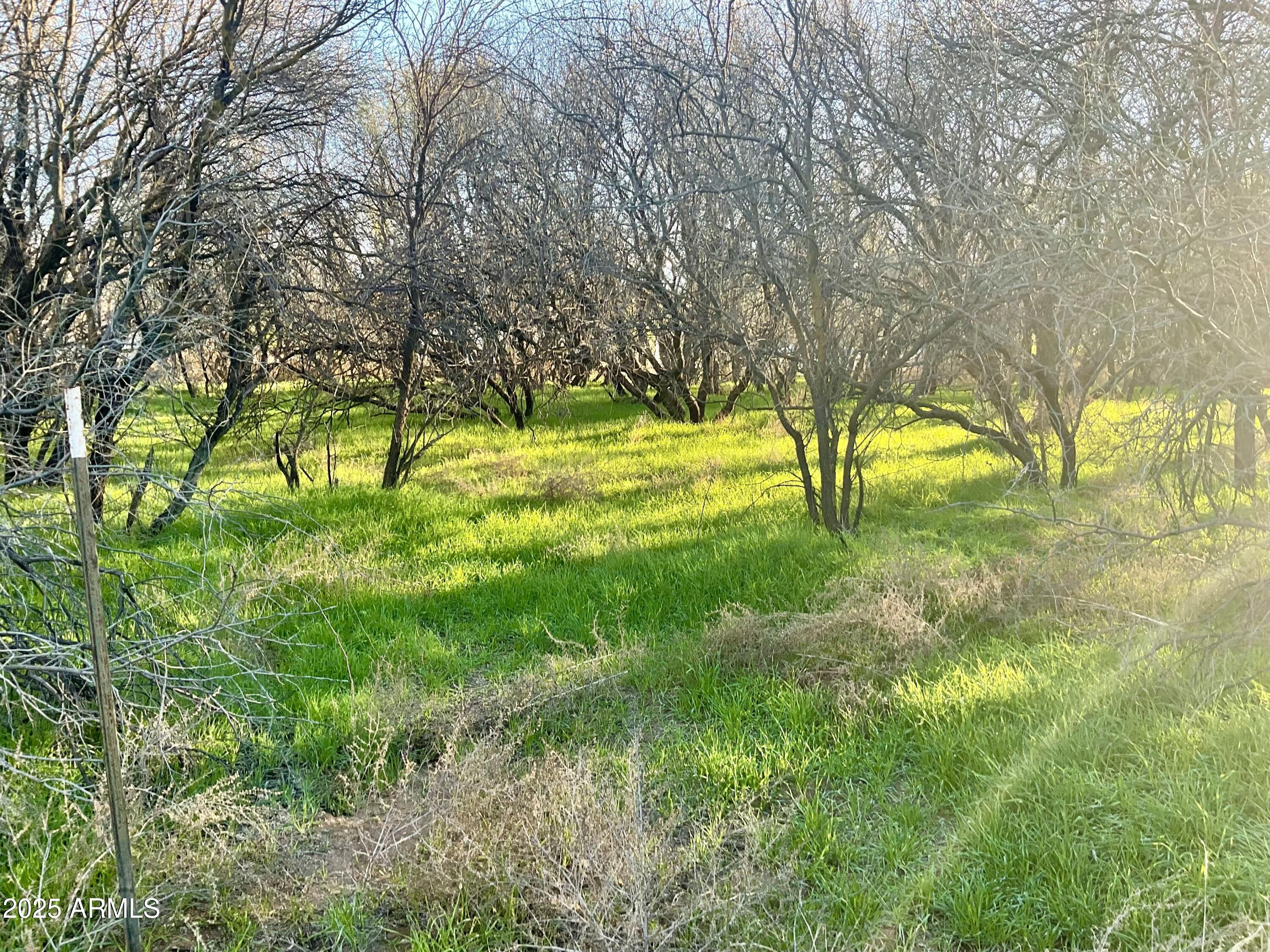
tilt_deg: -6.6
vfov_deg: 48.2
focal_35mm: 29
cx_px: 635
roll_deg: +1.2
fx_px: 1064
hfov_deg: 61.7
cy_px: 476
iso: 32
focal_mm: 3
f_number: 1.8
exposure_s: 1/122
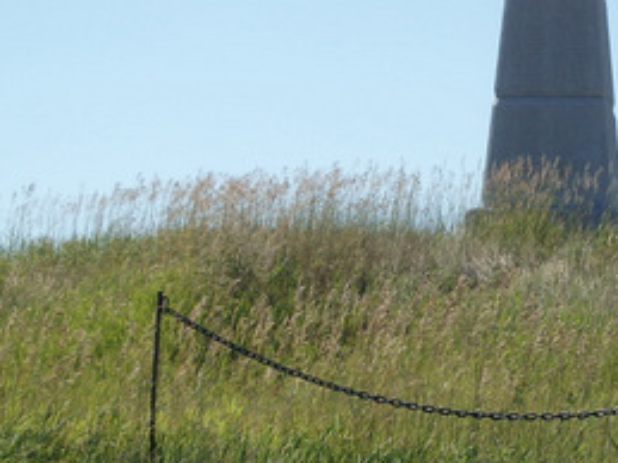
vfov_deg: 6.5
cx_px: 513
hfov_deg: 8.7
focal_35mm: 228
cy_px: 350
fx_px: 4069
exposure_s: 1/640
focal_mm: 21.2
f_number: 5.5
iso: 125
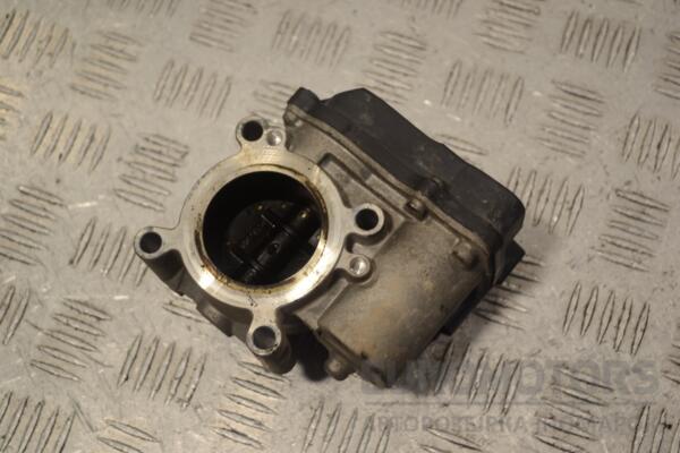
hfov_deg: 35.1
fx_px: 1077
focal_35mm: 57
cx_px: 340
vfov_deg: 23.8
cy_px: 226
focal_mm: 38
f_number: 5
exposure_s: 1/60
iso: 100
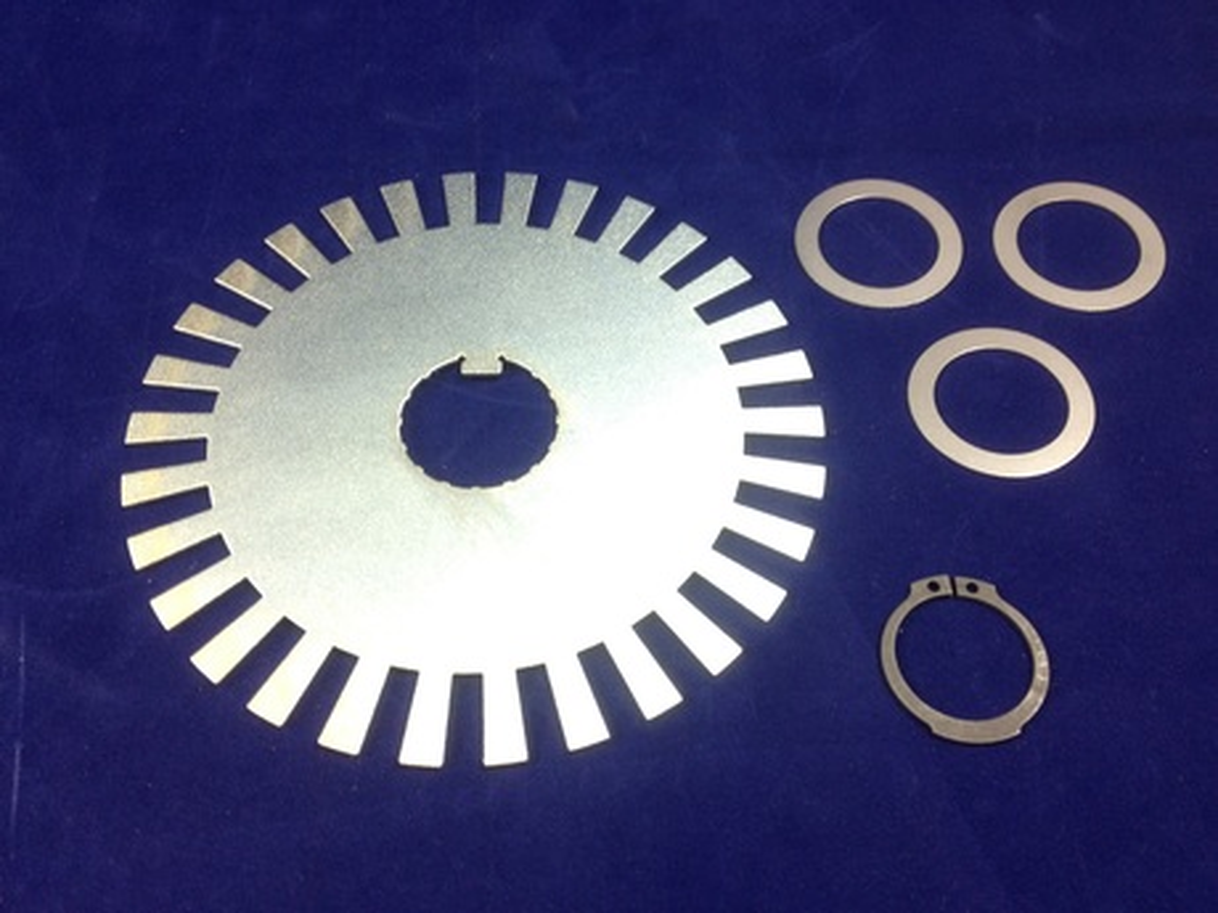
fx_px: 1232
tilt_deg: -58.9
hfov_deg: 52.6
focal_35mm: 35
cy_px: 456
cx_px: 609
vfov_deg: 40.7
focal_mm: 4.28
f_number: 2.4
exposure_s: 1/20
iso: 80
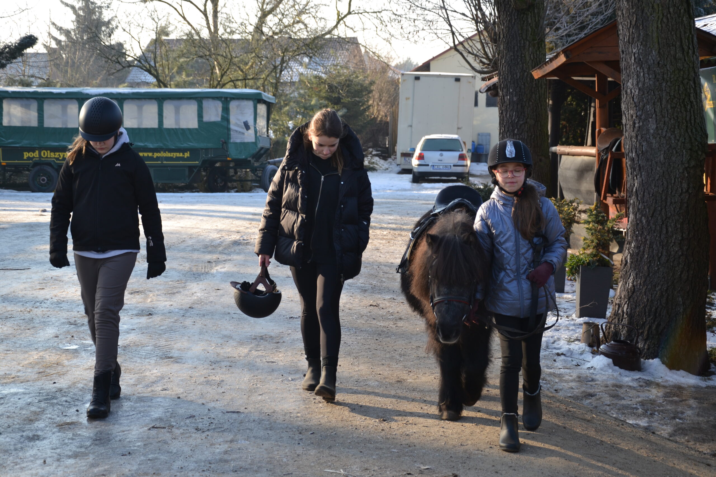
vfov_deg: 20.2
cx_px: 358
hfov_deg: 29.9
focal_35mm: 68
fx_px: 1342
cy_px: 238
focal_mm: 45
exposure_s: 1/125
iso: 100
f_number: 5.6
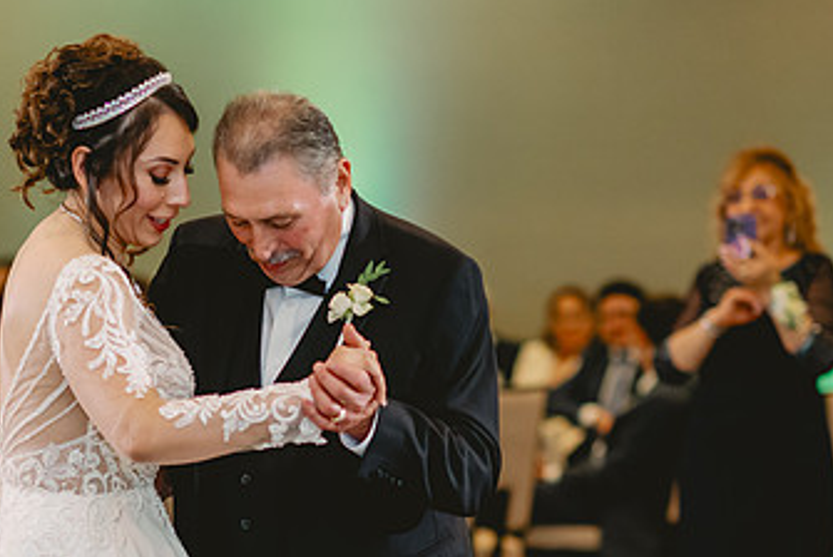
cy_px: 461
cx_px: 283
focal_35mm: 147
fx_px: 3404
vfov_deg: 9.3
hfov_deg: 13.9
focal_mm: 85
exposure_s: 1/125
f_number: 2
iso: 2500
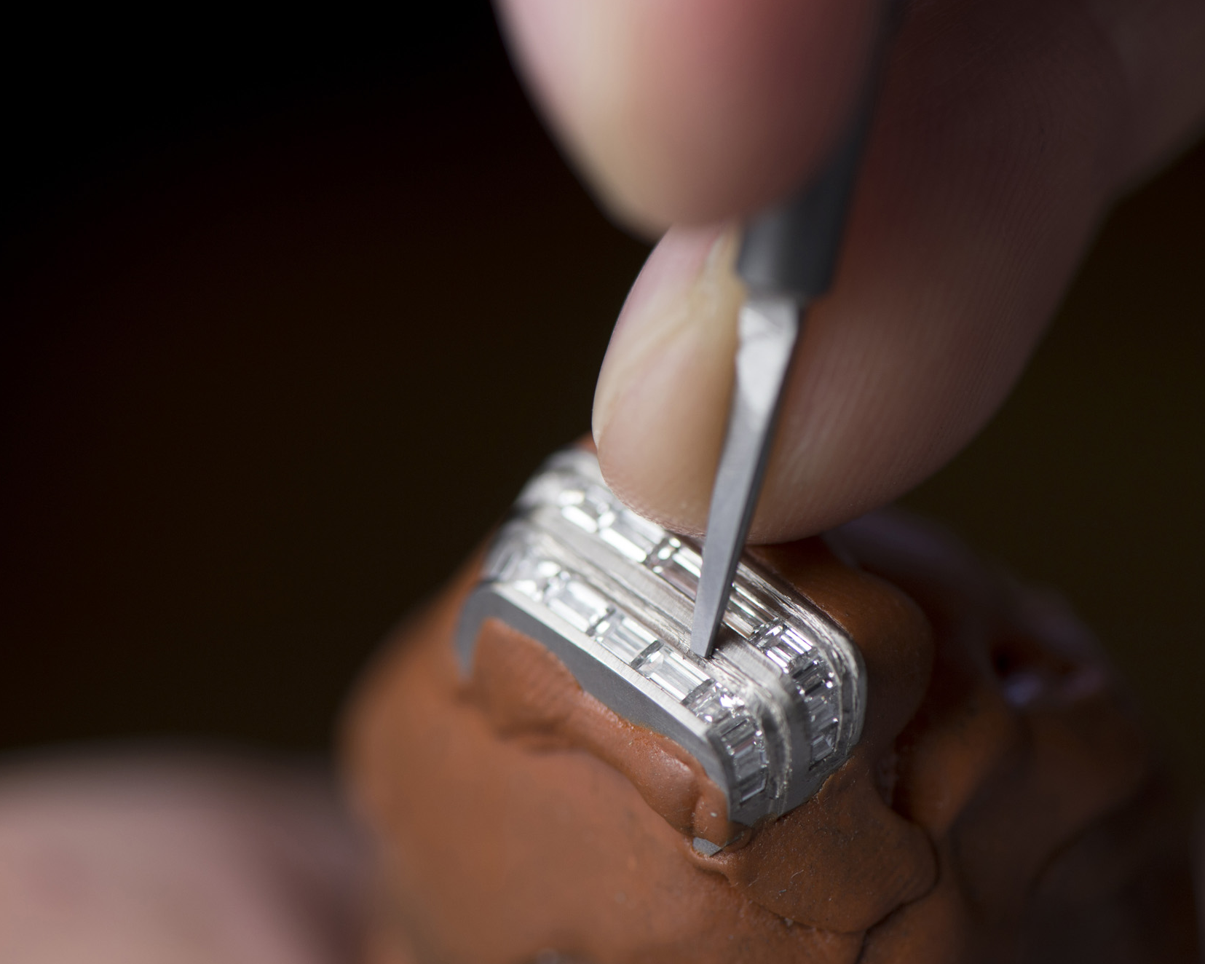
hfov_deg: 16.2
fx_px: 4244
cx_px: 707
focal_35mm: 119
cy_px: 481
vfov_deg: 13.0
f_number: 7.1
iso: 500
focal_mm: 105
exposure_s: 1/250
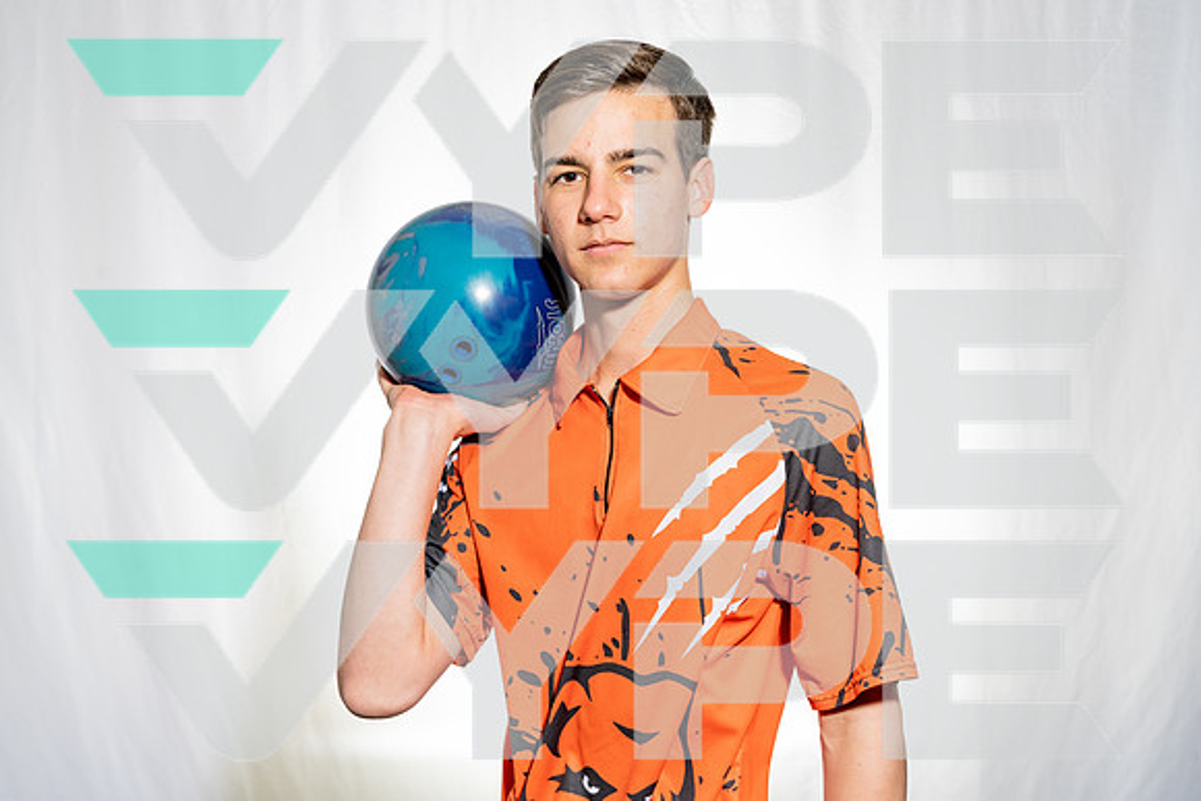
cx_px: 600
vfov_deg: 28.1
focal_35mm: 48
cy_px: 400
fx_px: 1602
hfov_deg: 41.1
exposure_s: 1/250
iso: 100
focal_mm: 48
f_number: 8
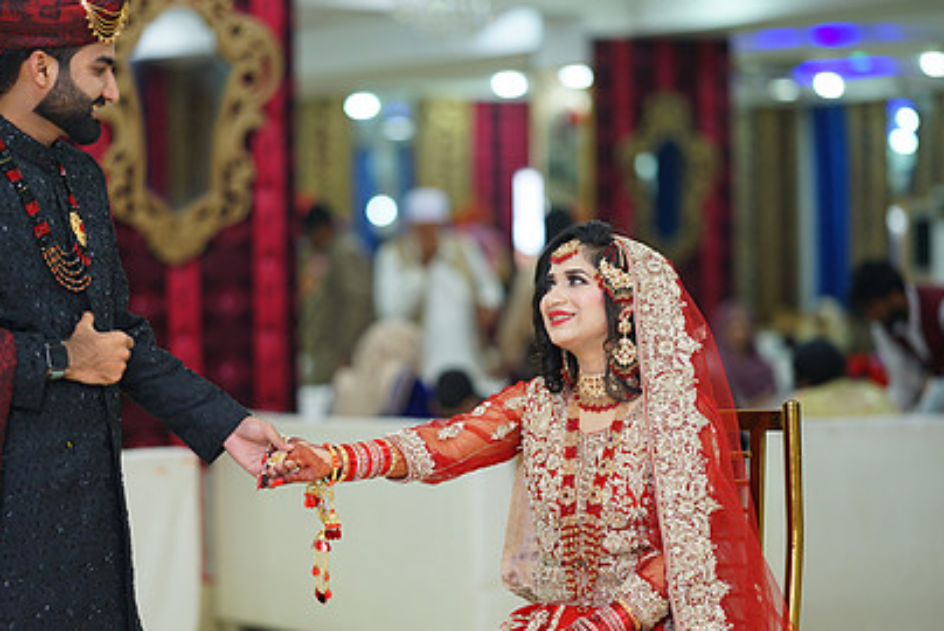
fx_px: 3201
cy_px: 324
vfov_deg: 11.3
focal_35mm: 122
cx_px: 383
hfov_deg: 16.8
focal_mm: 85
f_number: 1.4
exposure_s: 1/160
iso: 125
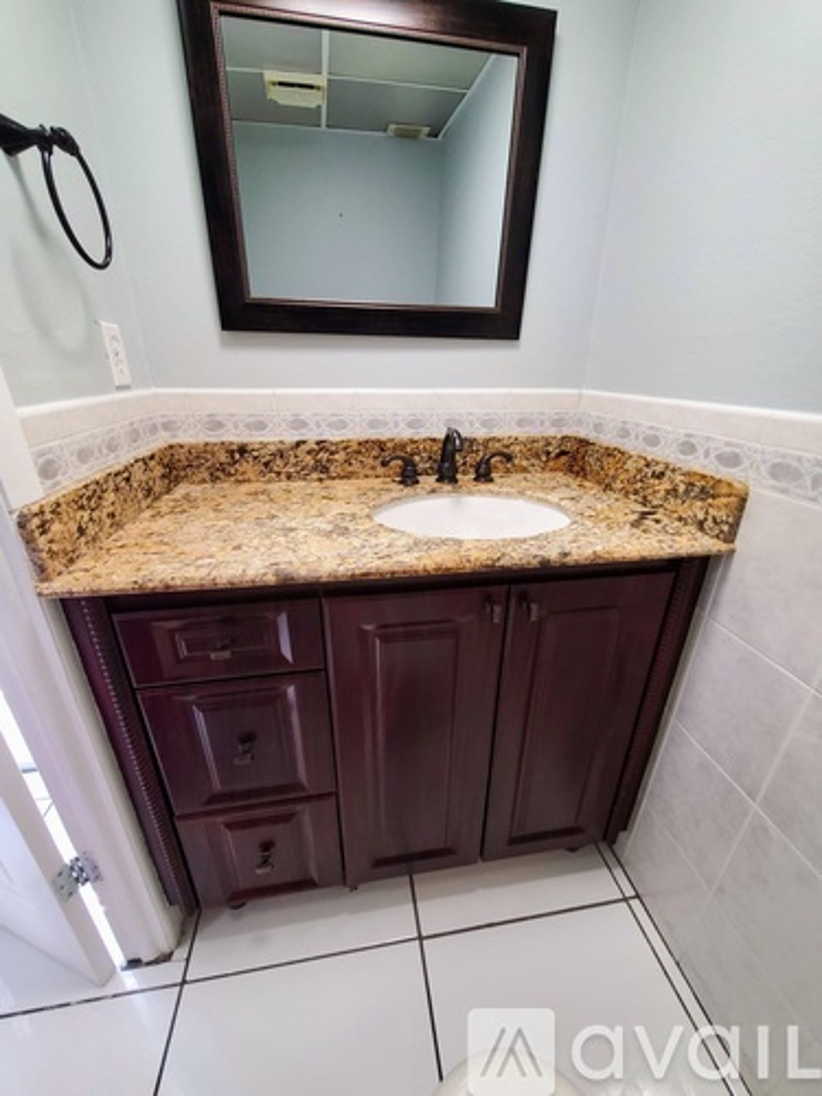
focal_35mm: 13
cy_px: 548
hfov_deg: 89.9
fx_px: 412
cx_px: 411
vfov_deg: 106.2
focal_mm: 1.8
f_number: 2.2
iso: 400
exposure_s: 1/60
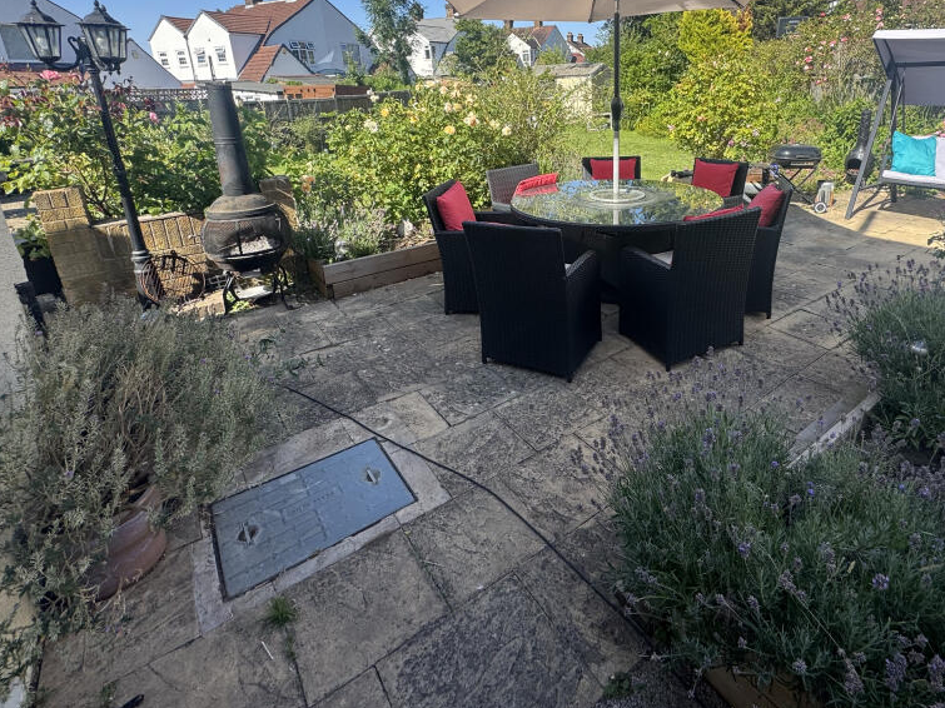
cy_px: 231
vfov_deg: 66.7
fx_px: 519
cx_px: 566
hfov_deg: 83.7
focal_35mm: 19
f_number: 2.2
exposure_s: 1/587
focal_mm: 2.22
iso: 40
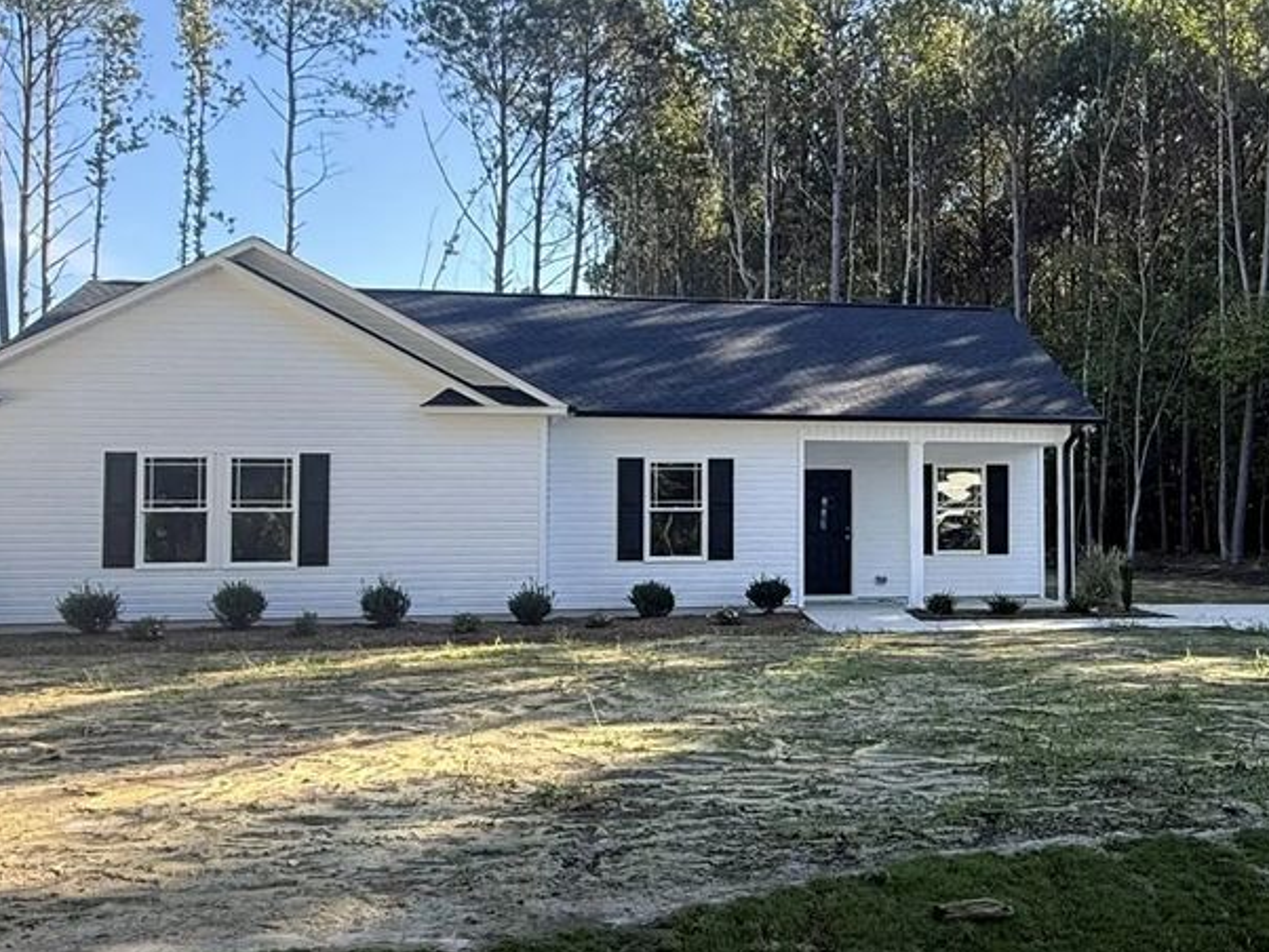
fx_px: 1247
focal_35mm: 34
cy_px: 459
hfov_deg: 52.4
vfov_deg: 41.8
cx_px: 892
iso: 64
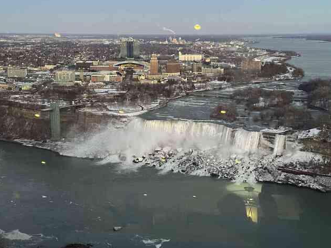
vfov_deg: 29.7
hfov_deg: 38.9
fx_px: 468
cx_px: 168
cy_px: 123
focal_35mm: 49
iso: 640
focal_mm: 6.86
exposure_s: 1/30
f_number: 1.78
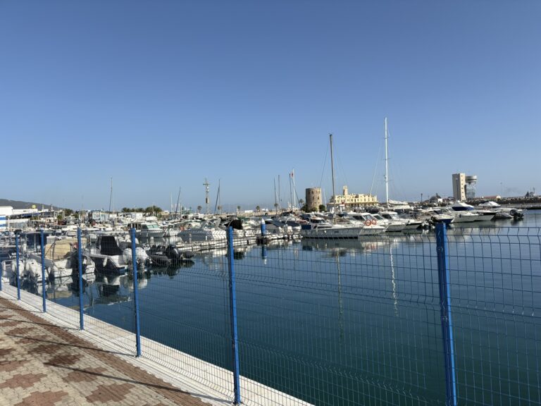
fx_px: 406
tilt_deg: +1.1
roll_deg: +3.7
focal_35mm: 26
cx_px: 270
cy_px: 203
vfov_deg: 53.1
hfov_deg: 67.3
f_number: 1.6
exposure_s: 1/4608
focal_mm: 5.96
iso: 50
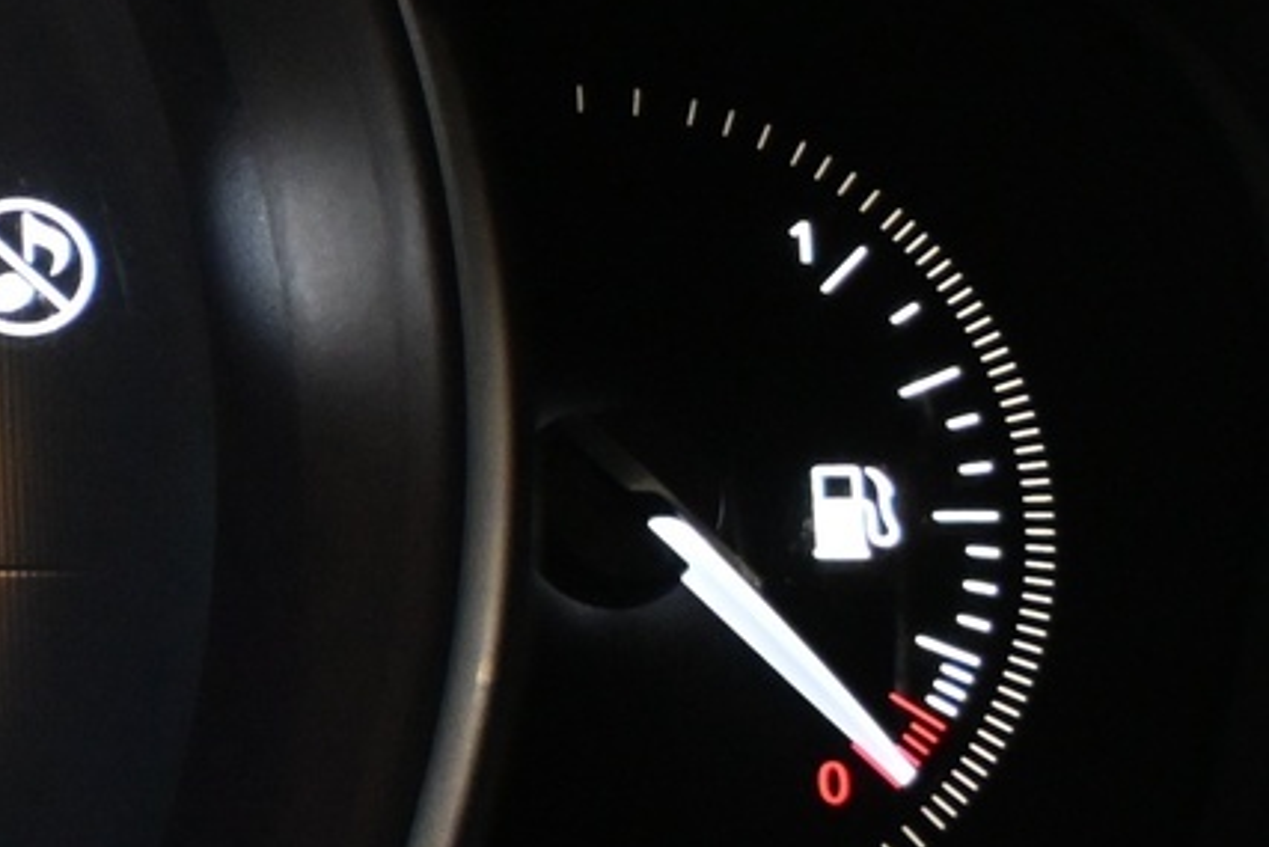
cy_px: 440
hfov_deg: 10.5
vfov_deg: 7.4
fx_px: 6518
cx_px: -981
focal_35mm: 185
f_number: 5
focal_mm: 32.5
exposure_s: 1/60
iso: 3200
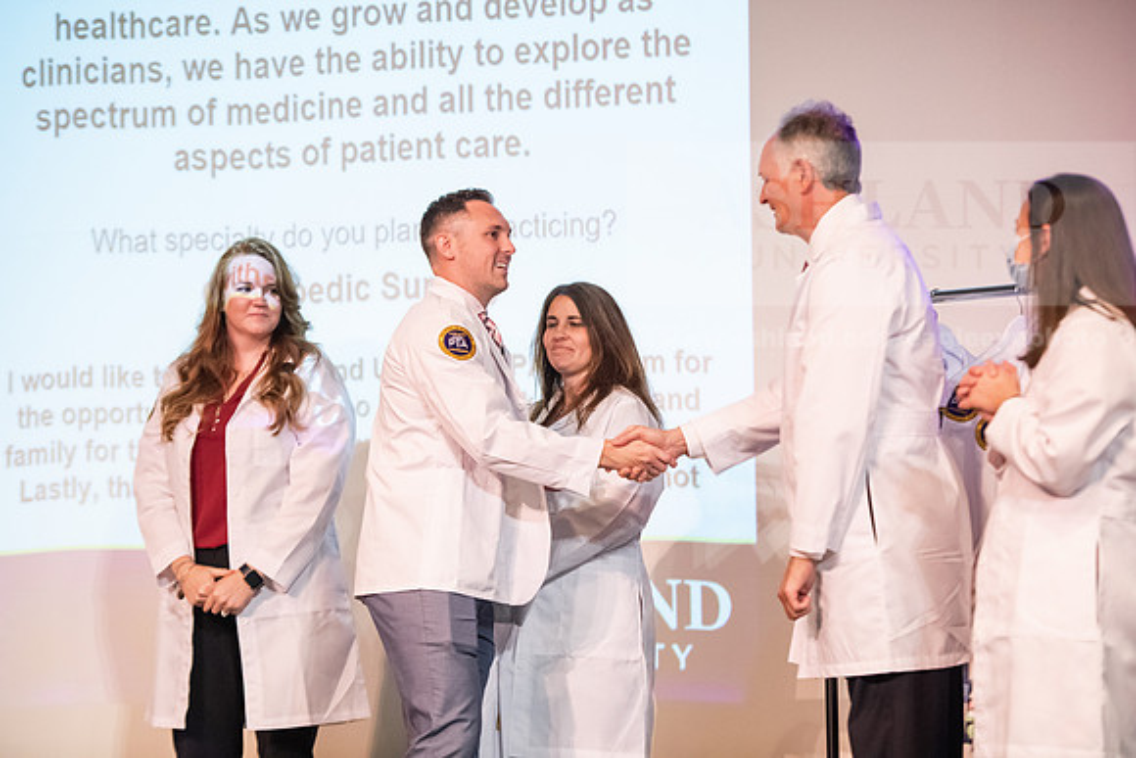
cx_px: 568
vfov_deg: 11.4
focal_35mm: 120
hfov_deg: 17.1
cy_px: 379
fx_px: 3787
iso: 4000
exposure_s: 1/200
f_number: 3.2
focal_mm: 120
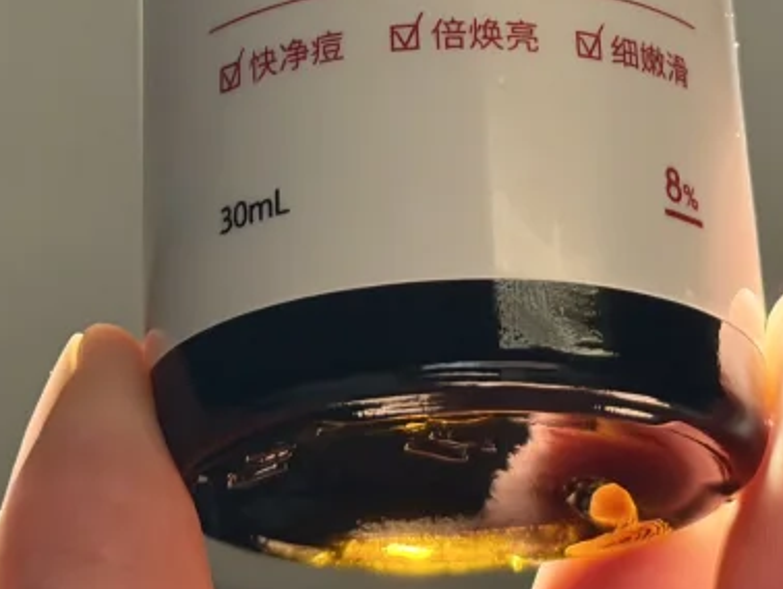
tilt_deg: +40.5
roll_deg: +1.1
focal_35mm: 137
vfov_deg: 10.6
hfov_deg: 14.4
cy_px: -143
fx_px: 3101
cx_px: 414
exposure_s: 1/33
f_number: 1.78
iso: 200
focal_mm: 6.76
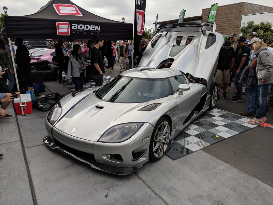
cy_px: 102
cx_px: 136
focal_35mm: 26
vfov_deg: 53.1
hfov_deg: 67.3
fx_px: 205
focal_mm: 4.67
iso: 40
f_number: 2
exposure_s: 1/568
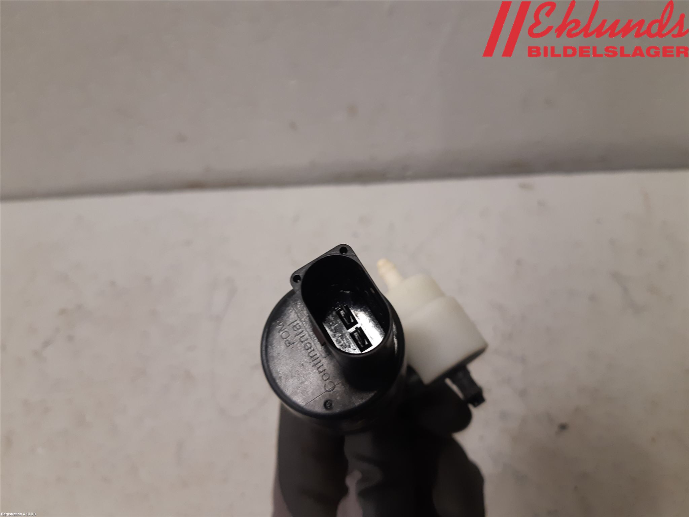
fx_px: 518
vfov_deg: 53.1
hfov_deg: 67.3
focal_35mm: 26
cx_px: 344
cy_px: 258
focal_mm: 3.93
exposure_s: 1/50
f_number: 1.7
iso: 125
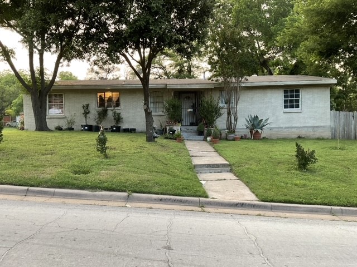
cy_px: 134
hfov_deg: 61.7
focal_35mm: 29
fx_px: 299
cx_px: 178
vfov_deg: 48.2
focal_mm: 3
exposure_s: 1/60
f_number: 1.8
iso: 40
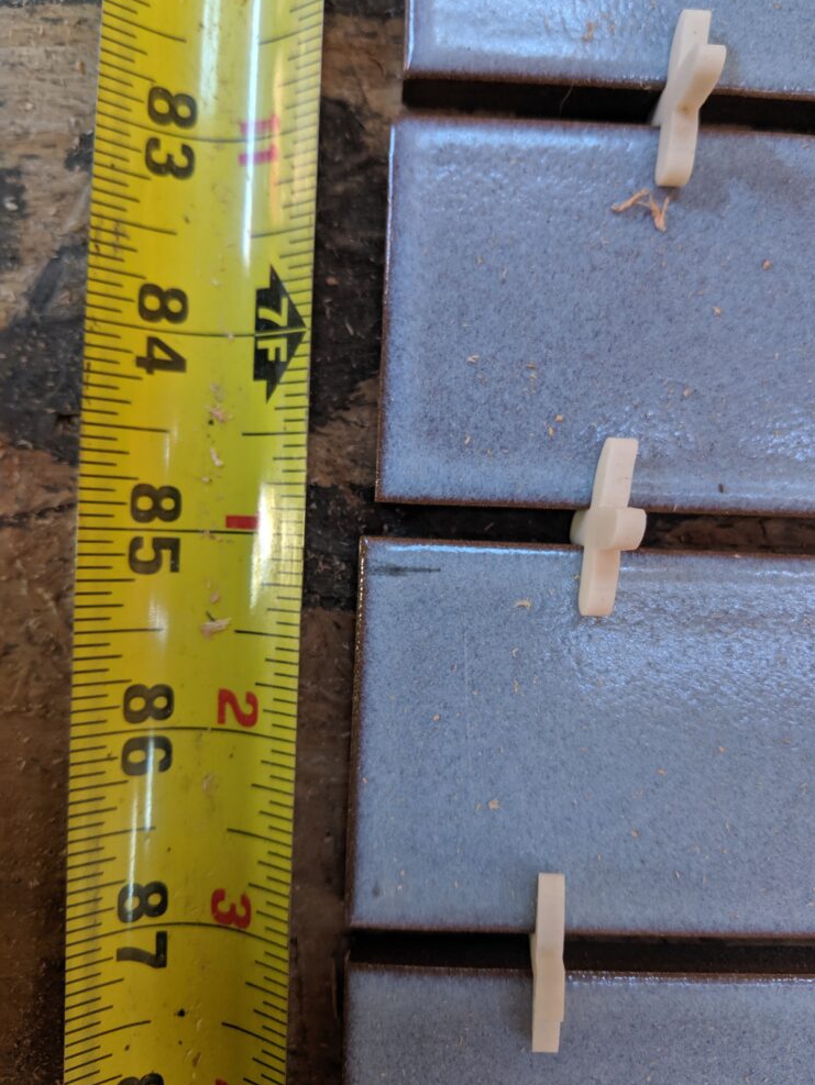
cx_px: 421
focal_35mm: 28
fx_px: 878
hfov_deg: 49.8
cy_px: 536
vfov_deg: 63.4
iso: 195
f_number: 1.8
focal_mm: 4.44
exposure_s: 1/60
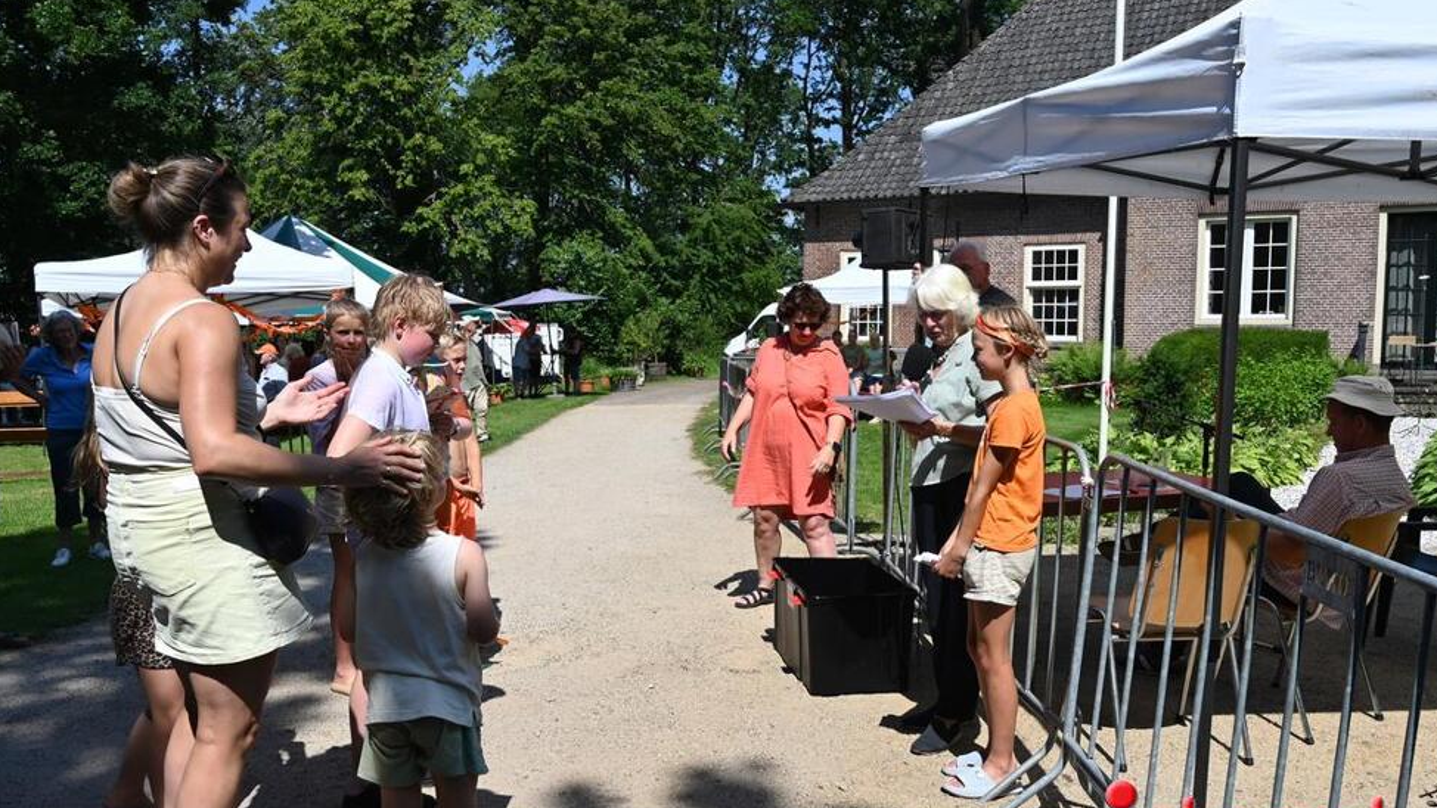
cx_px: 727
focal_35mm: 32
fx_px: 1219
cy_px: 458
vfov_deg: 36.6
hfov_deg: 61.0
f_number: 7.1
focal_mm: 20.5
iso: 100
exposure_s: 1/400
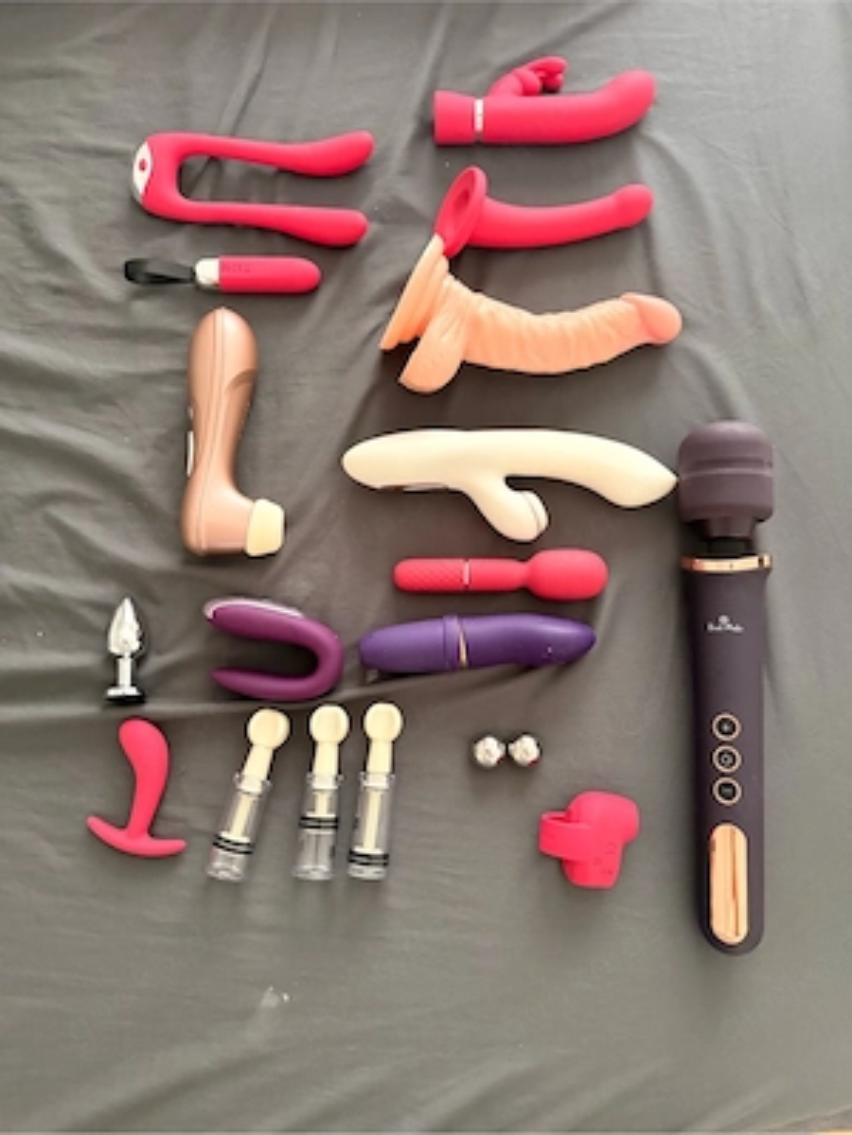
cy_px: 568
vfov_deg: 71.6
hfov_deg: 56.8
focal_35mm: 24
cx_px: 426
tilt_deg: -82.2
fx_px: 788
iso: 800
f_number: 1.78
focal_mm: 6.76
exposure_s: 1/60
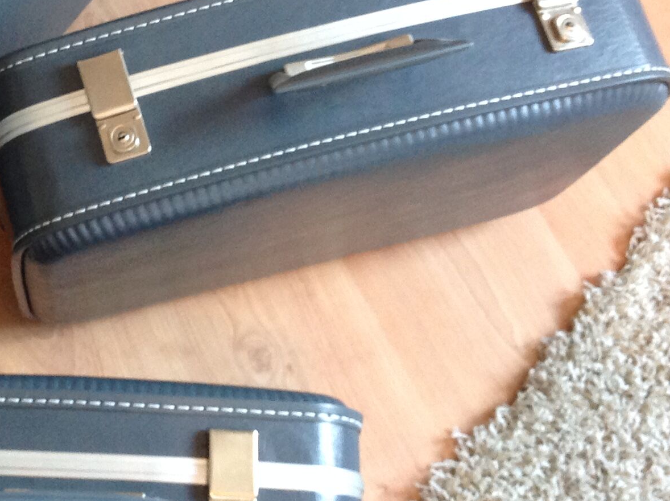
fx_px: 1488
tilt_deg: -70.1
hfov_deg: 24.9
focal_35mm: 77
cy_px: 109
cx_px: 115
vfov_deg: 18.9
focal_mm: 4.28
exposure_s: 1/15
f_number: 2.4
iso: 160
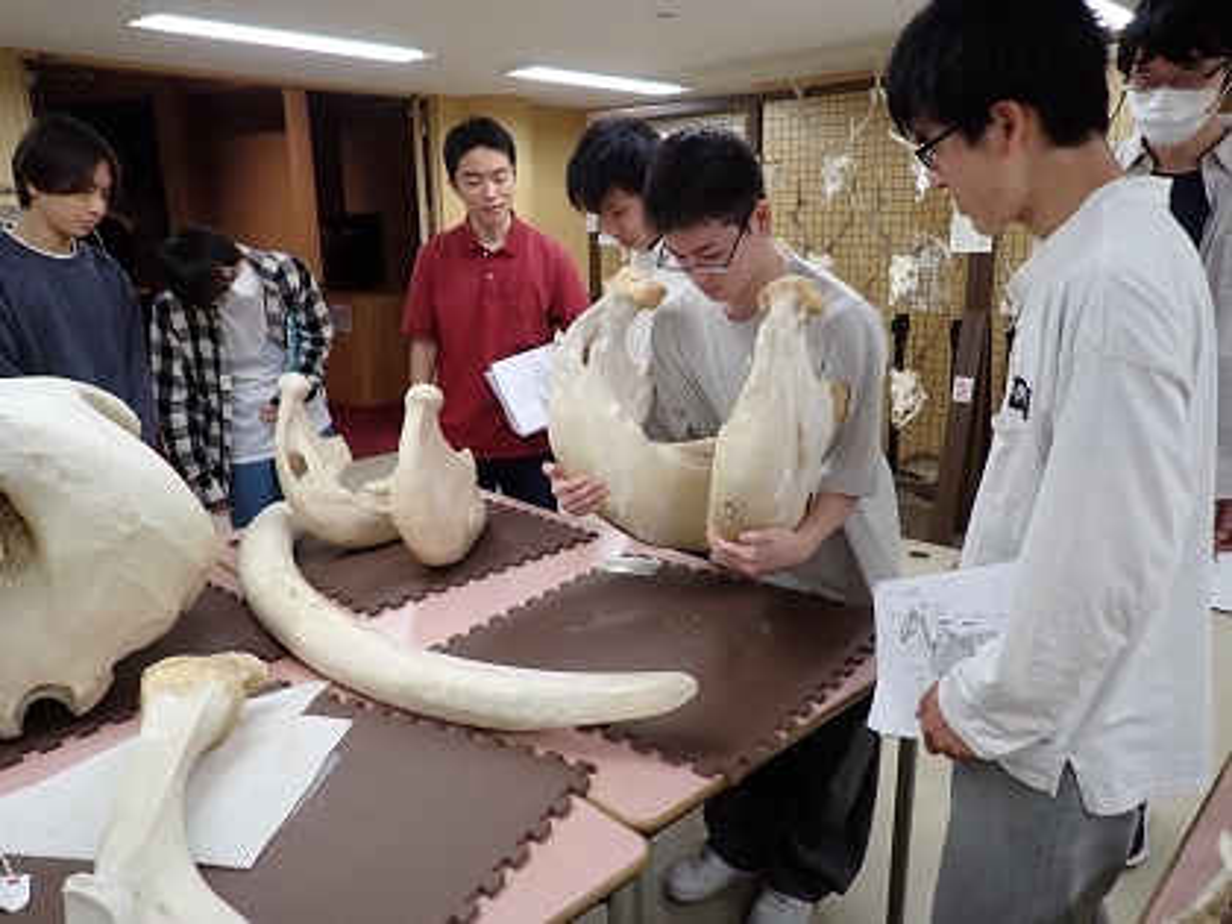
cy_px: 462
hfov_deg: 69.4
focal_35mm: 25
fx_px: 890
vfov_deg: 54.9
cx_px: 616
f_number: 2
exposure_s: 1/125
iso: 125
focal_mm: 4.5
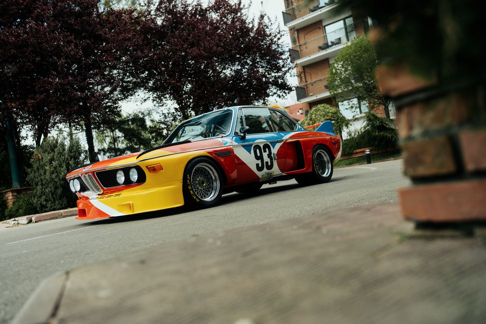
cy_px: 162
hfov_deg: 54.4
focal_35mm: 35
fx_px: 472
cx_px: 243
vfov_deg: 37.9
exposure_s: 1/250
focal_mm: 35
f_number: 2.2
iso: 50
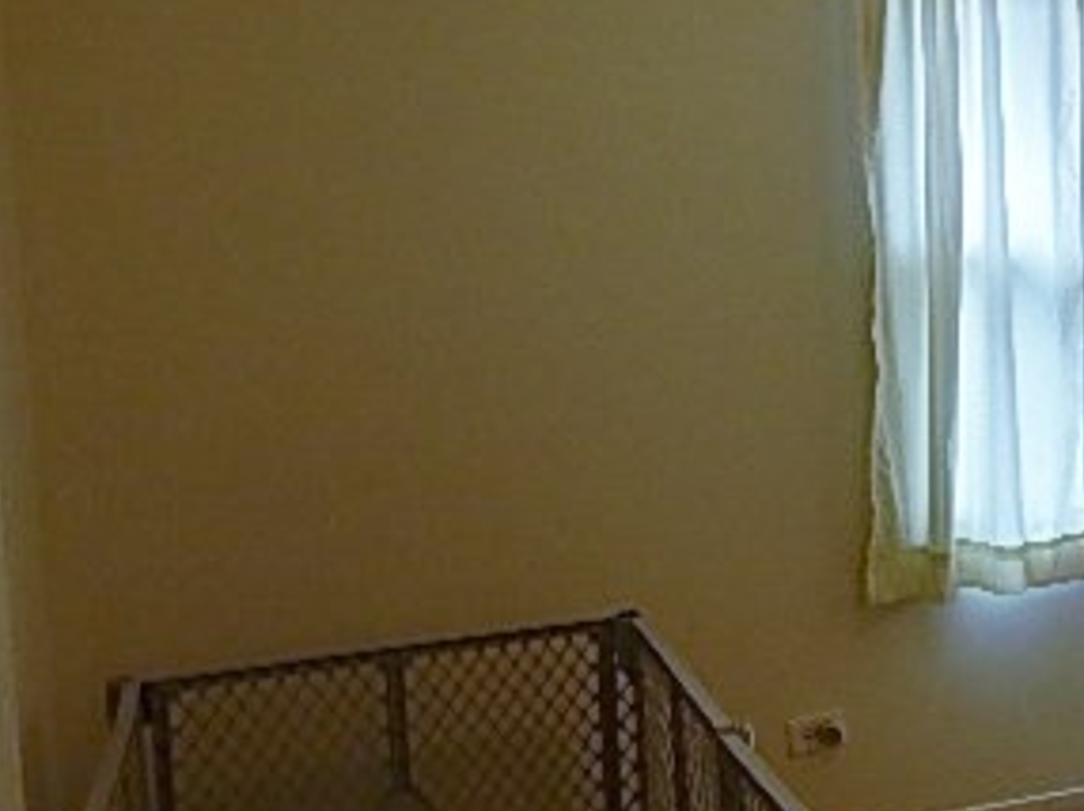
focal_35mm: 56
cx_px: 1209
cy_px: 379
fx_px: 1752
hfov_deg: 30.5
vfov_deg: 26.1
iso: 125
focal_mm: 4.5
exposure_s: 1/40
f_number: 3.4
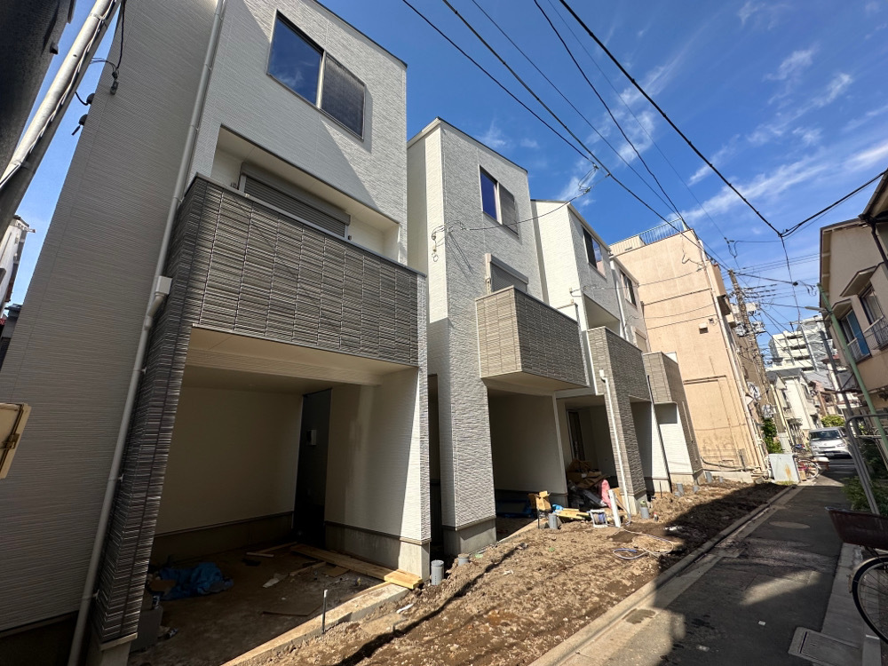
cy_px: 333
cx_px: 444
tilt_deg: +16.6
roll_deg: +2.4
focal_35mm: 14
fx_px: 359
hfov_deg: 102.1
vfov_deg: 85.7
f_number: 2.2
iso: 50
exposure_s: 1/1531
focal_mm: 2.22
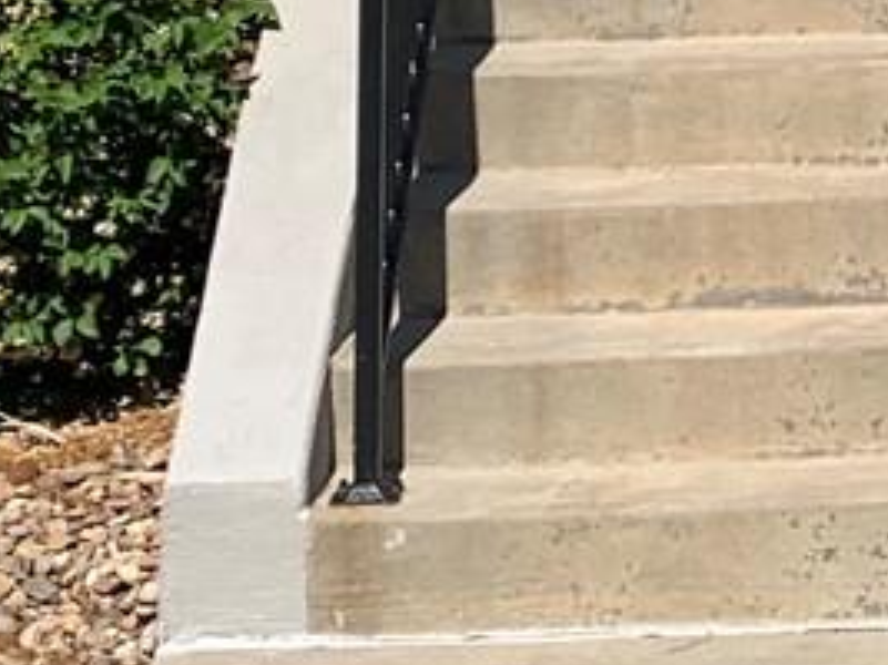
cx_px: 1287
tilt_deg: +5.9
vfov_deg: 8.8
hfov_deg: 12.1
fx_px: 4000
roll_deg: -0.1
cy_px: -775
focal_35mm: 156
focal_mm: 4.25
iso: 25
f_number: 1.8
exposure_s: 1/3650
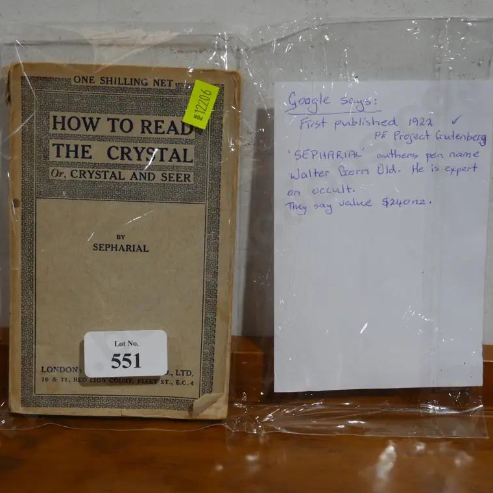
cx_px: 245
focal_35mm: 50
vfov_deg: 34.0
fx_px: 806
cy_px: 245
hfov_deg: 34.0
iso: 320
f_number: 4.6
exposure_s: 1/60
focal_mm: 21
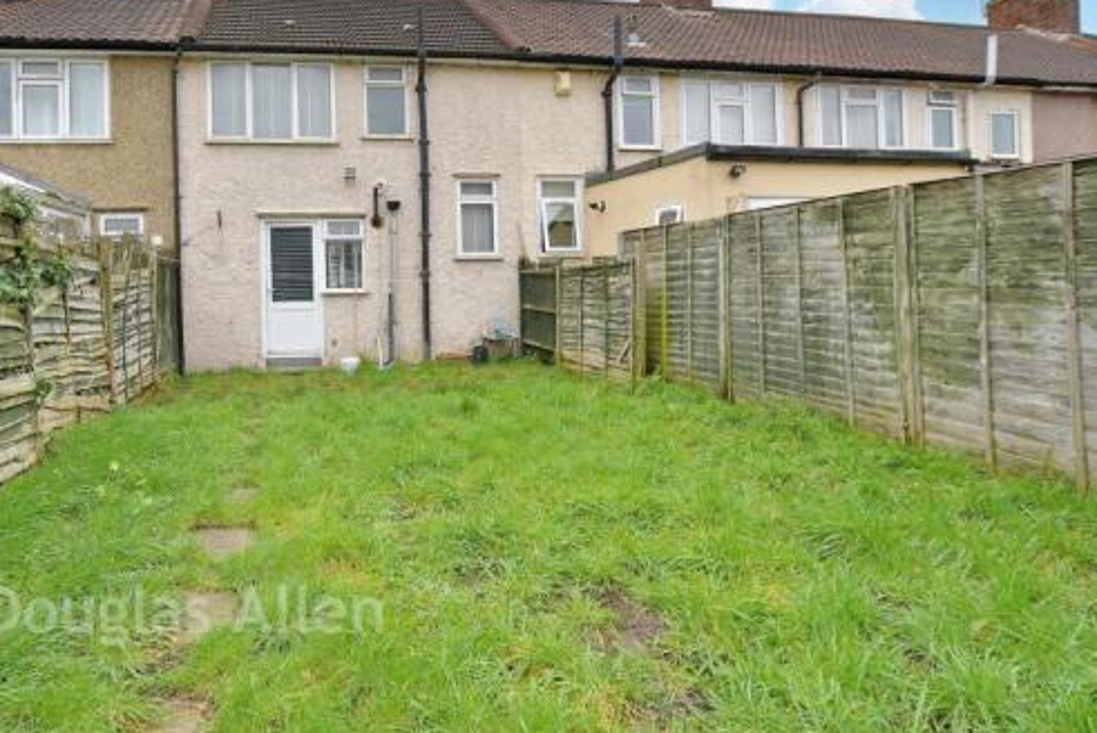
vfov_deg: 61.2
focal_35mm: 20
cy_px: 276
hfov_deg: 81.9
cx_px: 392
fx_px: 610
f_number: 8
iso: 125
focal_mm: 10
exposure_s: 1/50
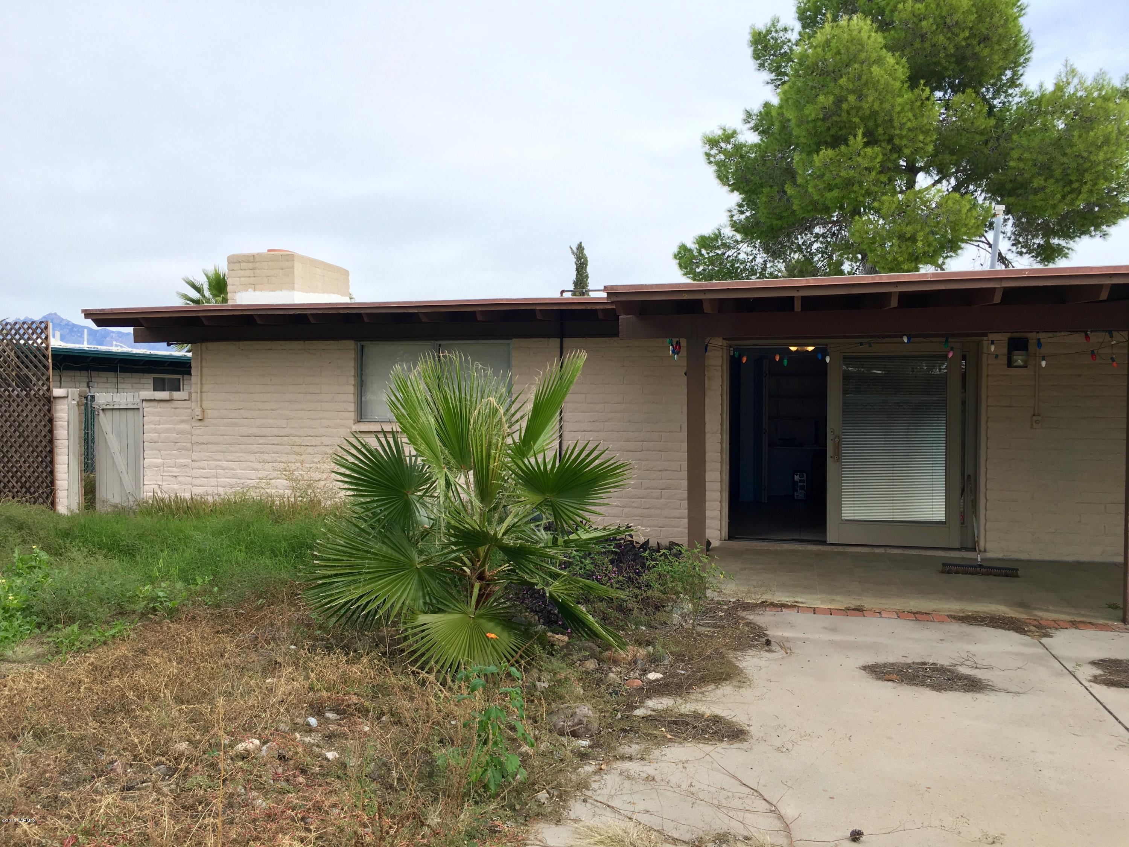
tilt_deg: -2.0
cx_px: 564
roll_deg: +2.0
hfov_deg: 61.7
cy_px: 424
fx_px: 946
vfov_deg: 48.2
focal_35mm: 29
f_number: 2.2
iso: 25
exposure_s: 1/450
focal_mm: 4.15
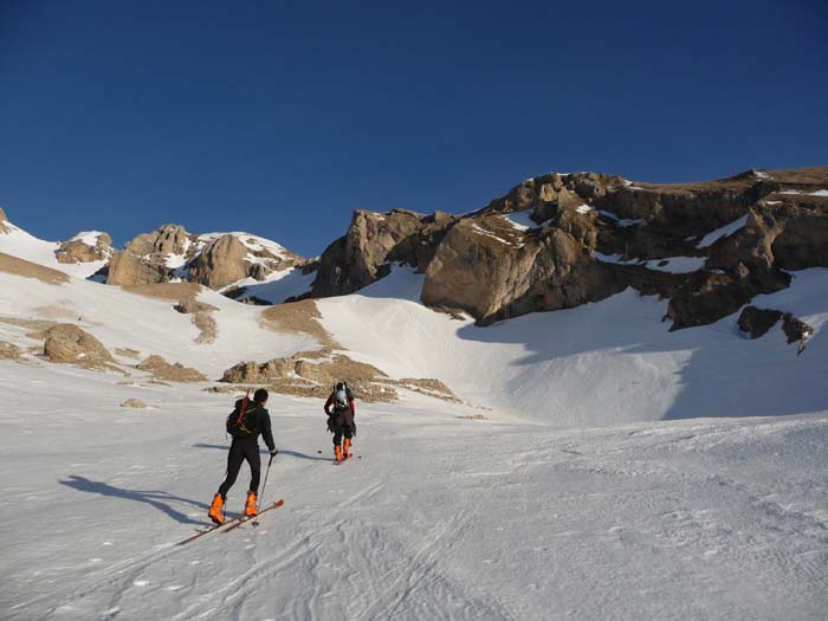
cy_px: 310
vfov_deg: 49.7
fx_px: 670
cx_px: 414
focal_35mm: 28
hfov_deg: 63.4
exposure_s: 1/320
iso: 100
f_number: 8
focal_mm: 4.7
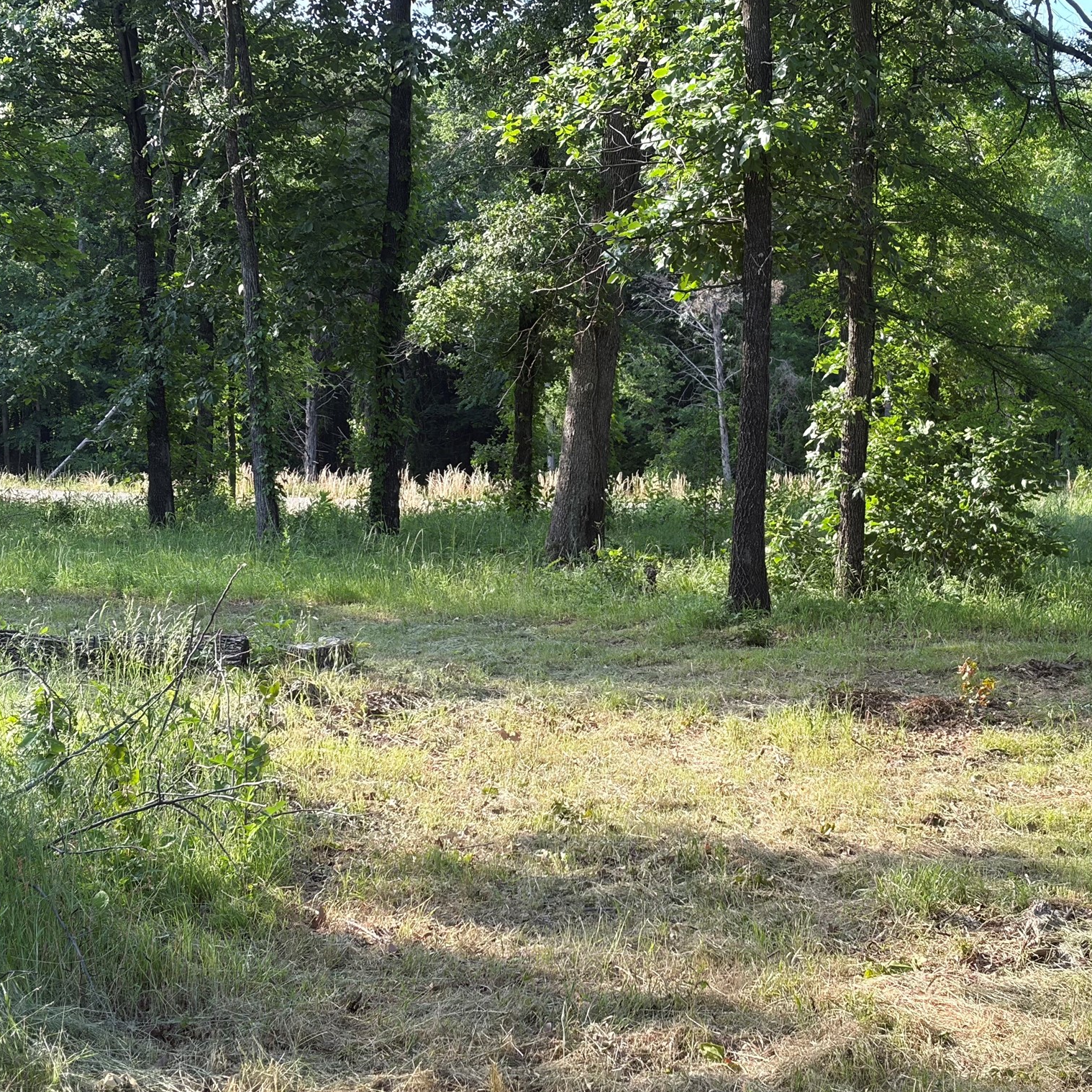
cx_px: 658
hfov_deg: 27.7
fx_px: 2213
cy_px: 550
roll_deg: -1.0
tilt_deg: -4.2
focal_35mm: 62
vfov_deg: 27.7
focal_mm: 5.96
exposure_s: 1/511
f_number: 1.6
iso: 32
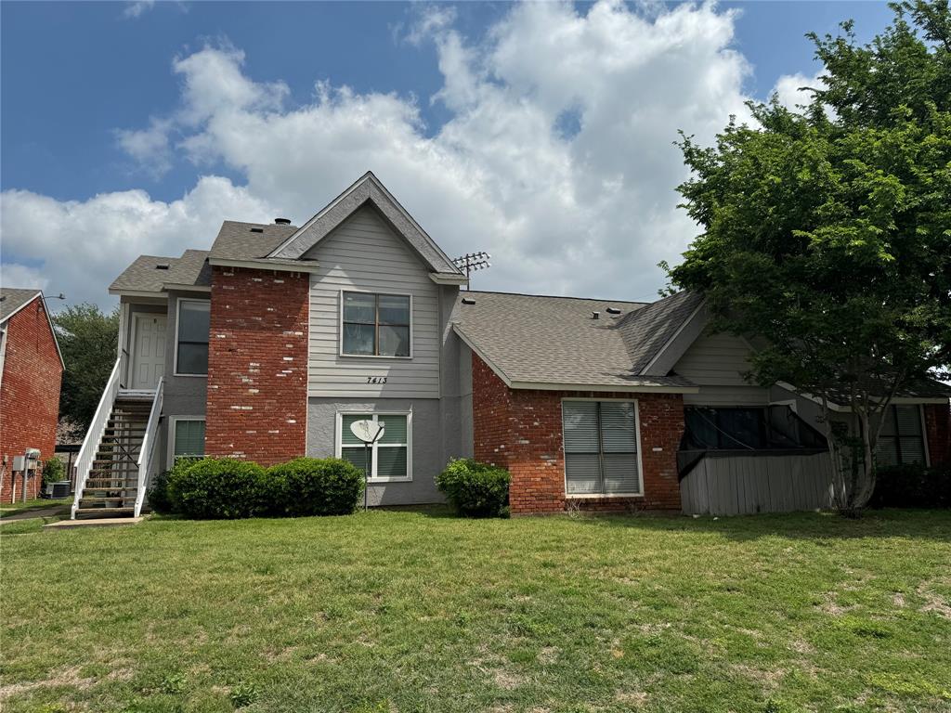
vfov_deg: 56.8
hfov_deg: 71.6
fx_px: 659
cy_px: 356
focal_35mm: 24
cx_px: 476
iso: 80
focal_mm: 6.76
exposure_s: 1/7937
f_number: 1.78
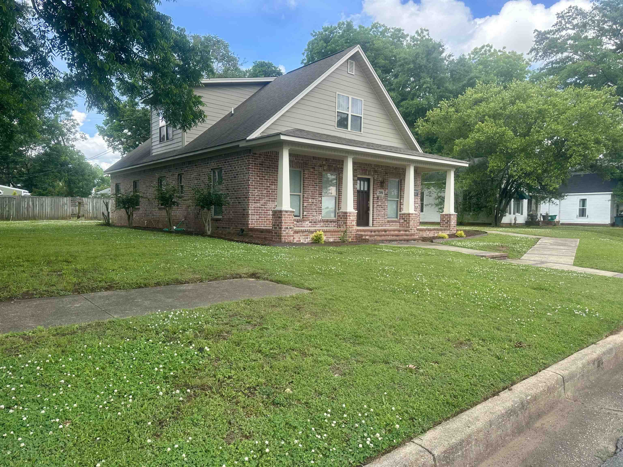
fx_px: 432
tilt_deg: -0.5
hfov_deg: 71.6
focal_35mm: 24
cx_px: 312
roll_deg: -1.7
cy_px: 234
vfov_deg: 56.8
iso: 80
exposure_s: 1/1157
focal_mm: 6.86
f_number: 1.78
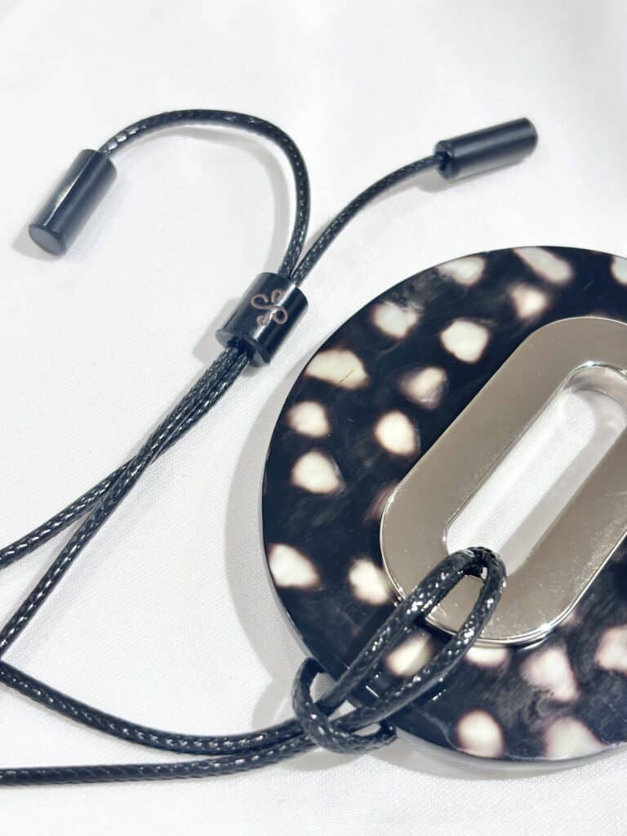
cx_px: 314
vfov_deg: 36.8
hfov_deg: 28.0
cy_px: 418
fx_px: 1256
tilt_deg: -52.0
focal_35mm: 52
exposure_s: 1/116
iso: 25
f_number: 1.6
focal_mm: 5.96
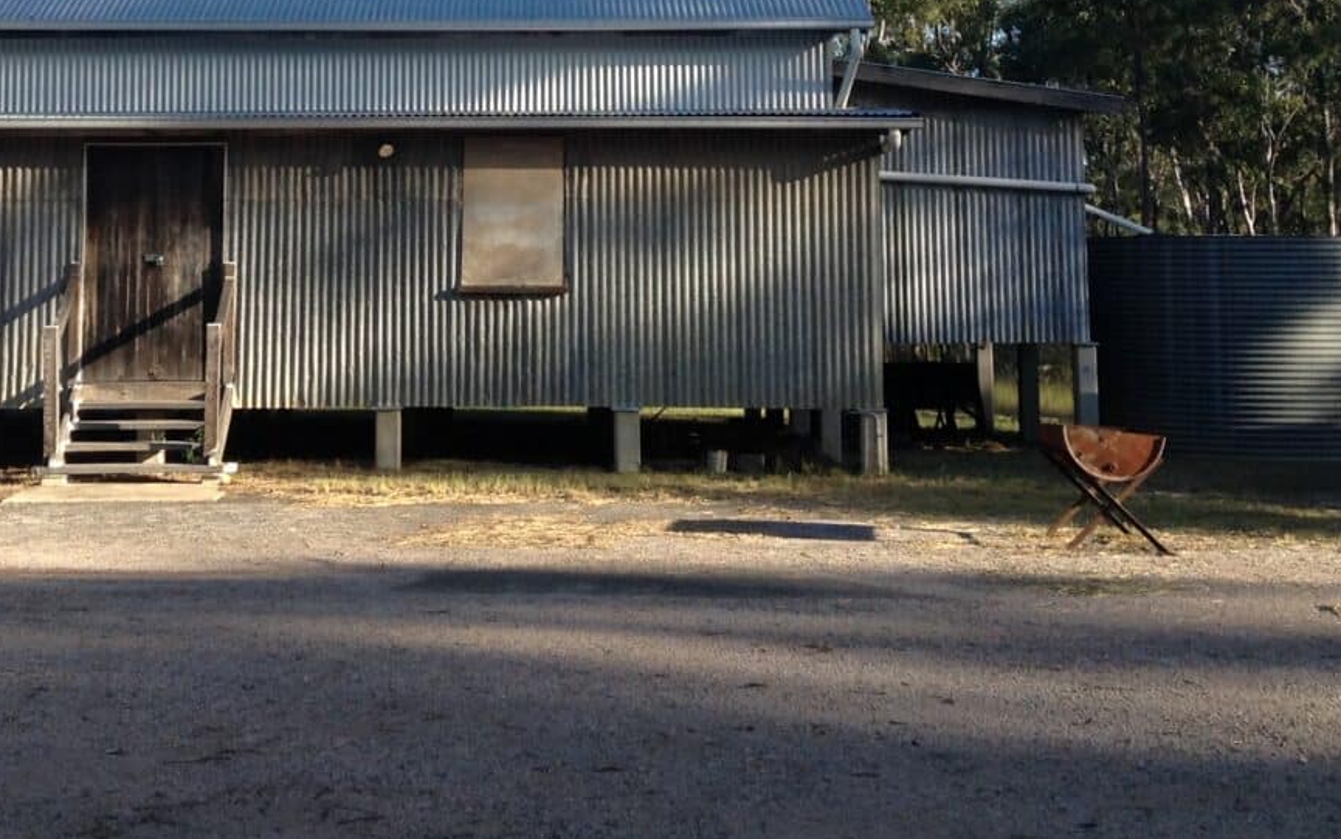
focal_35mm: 62
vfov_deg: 20.5
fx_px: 2266
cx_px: 453
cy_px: 74
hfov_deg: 32.7
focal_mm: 3.3
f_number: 2.4
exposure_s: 1/429
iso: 25
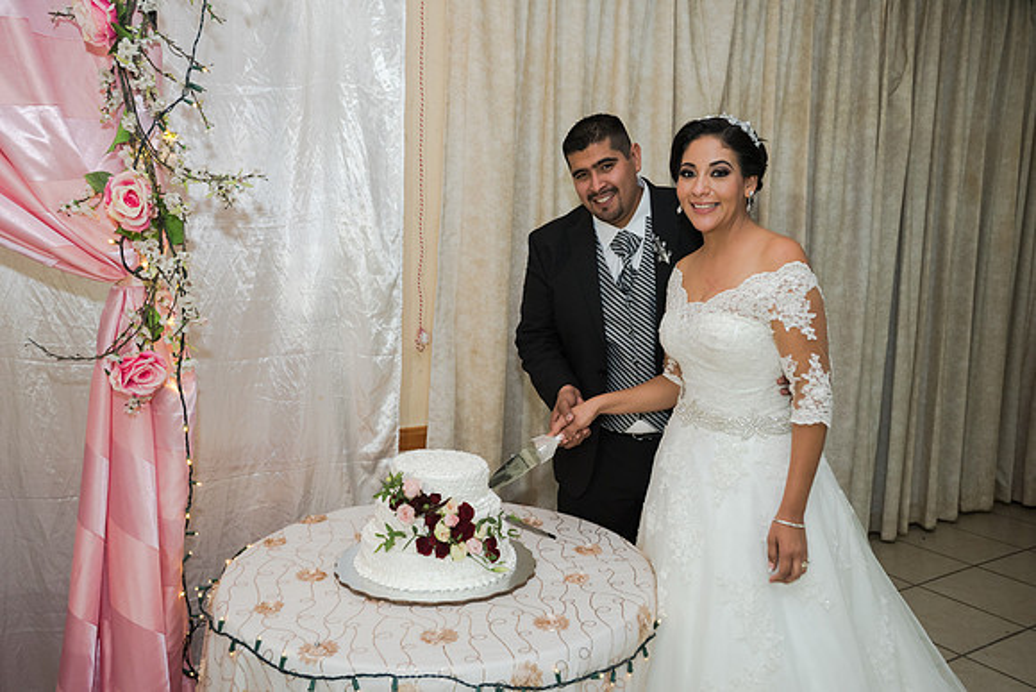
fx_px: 806
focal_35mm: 28
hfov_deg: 65.5
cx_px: 518
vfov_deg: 46.4
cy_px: 346
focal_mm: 28
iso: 1600
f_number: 3.5
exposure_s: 1/100
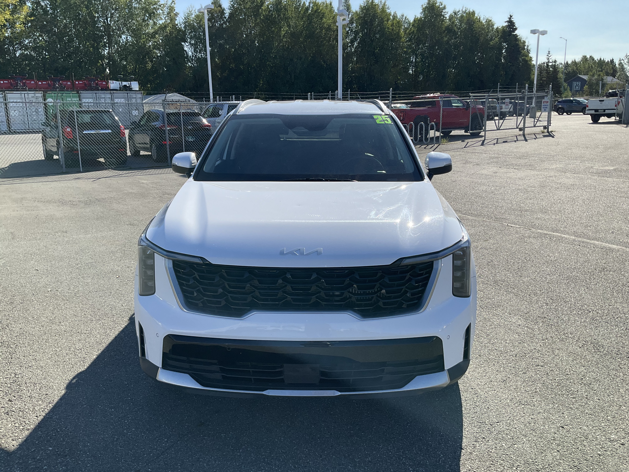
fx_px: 527
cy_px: 236
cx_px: 314
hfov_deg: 61.7
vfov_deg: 48.2
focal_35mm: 29
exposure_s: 1/1786
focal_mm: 3
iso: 25
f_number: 1.8
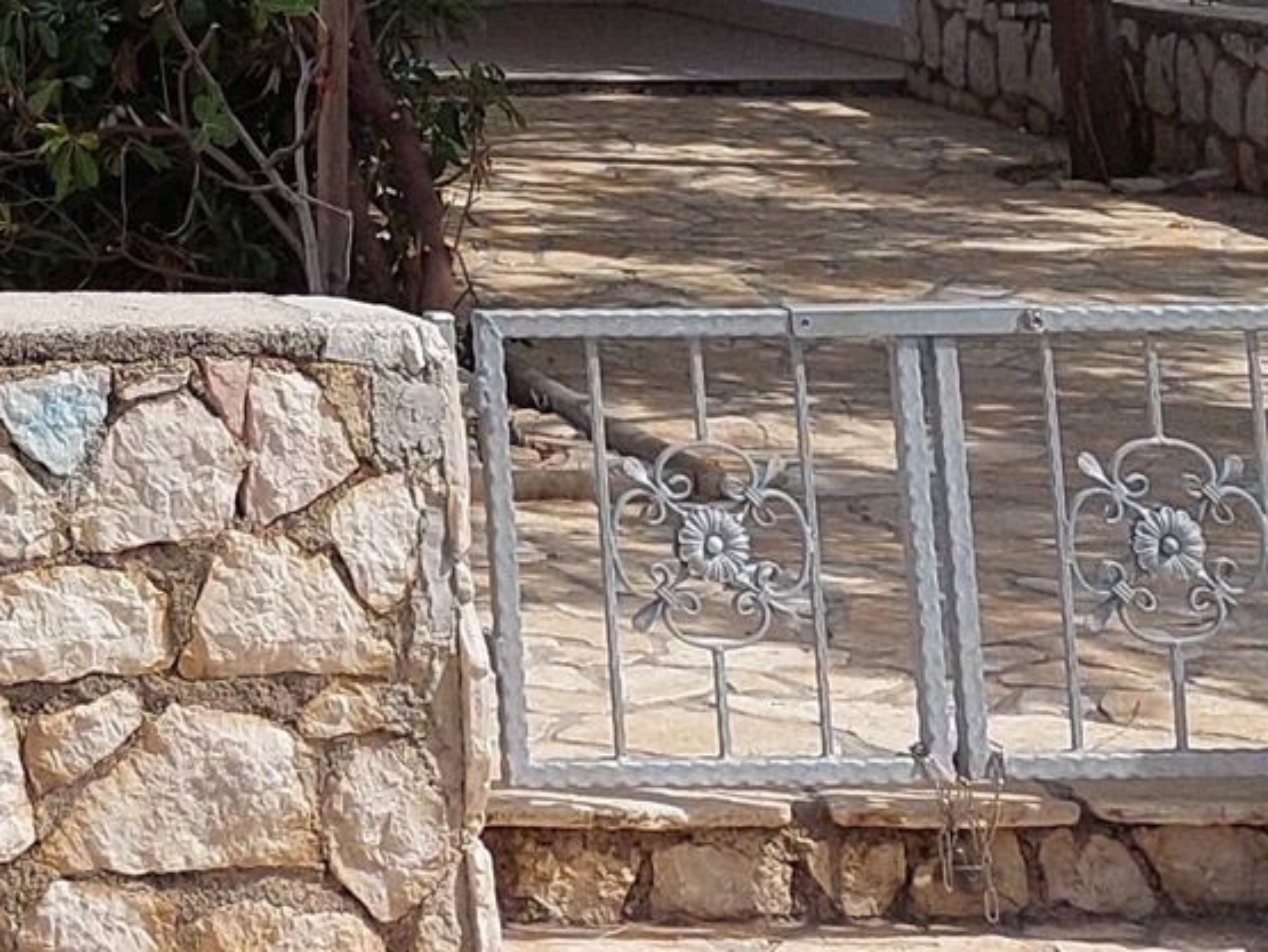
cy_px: -1180
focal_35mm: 121
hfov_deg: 14.5
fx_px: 4435
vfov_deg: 10.8
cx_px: -921
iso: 40
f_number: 1.8
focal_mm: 5.23
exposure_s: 1/1992
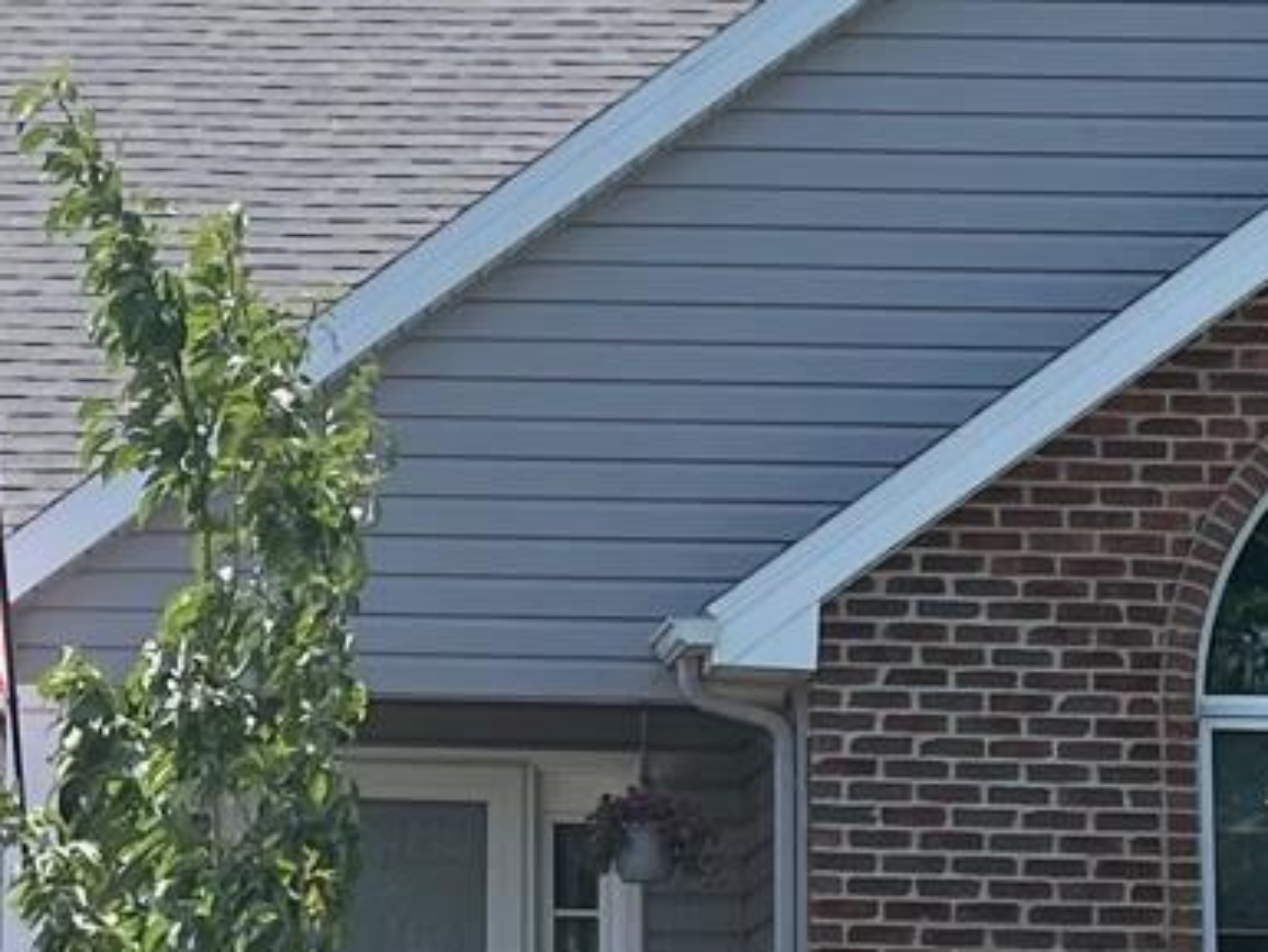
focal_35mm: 136
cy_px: 435
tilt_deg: +9.9
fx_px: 4983
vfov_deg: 10.9
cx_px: 16
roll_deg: -0.8
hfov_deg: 14.3
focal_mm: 4.2
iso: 32
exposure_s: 1/1416
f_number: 1.6
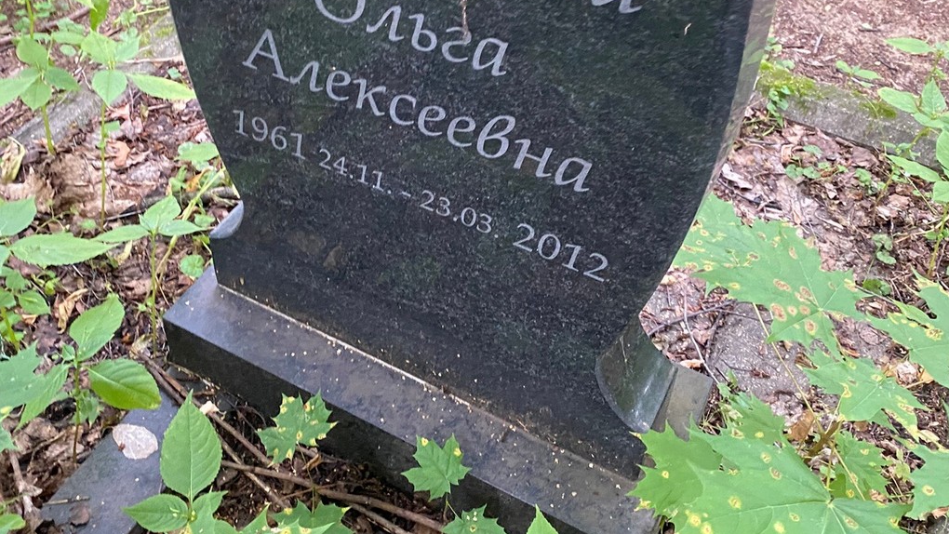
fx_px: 1007
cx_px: 446
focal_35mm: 40
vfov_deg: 28.9
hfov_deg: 50.4
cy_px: 87
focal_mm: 4.25
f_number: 1.8
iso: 400
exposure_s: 1/60
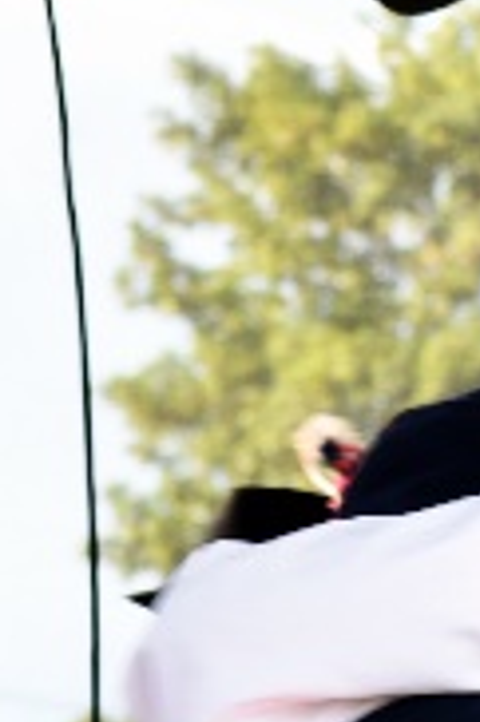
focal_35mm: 462
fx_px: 9257
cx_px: -422
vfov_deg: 4.5
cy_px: 889
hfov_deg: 3.0
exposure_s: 1/50
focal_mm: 70
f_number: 6.3
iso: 100
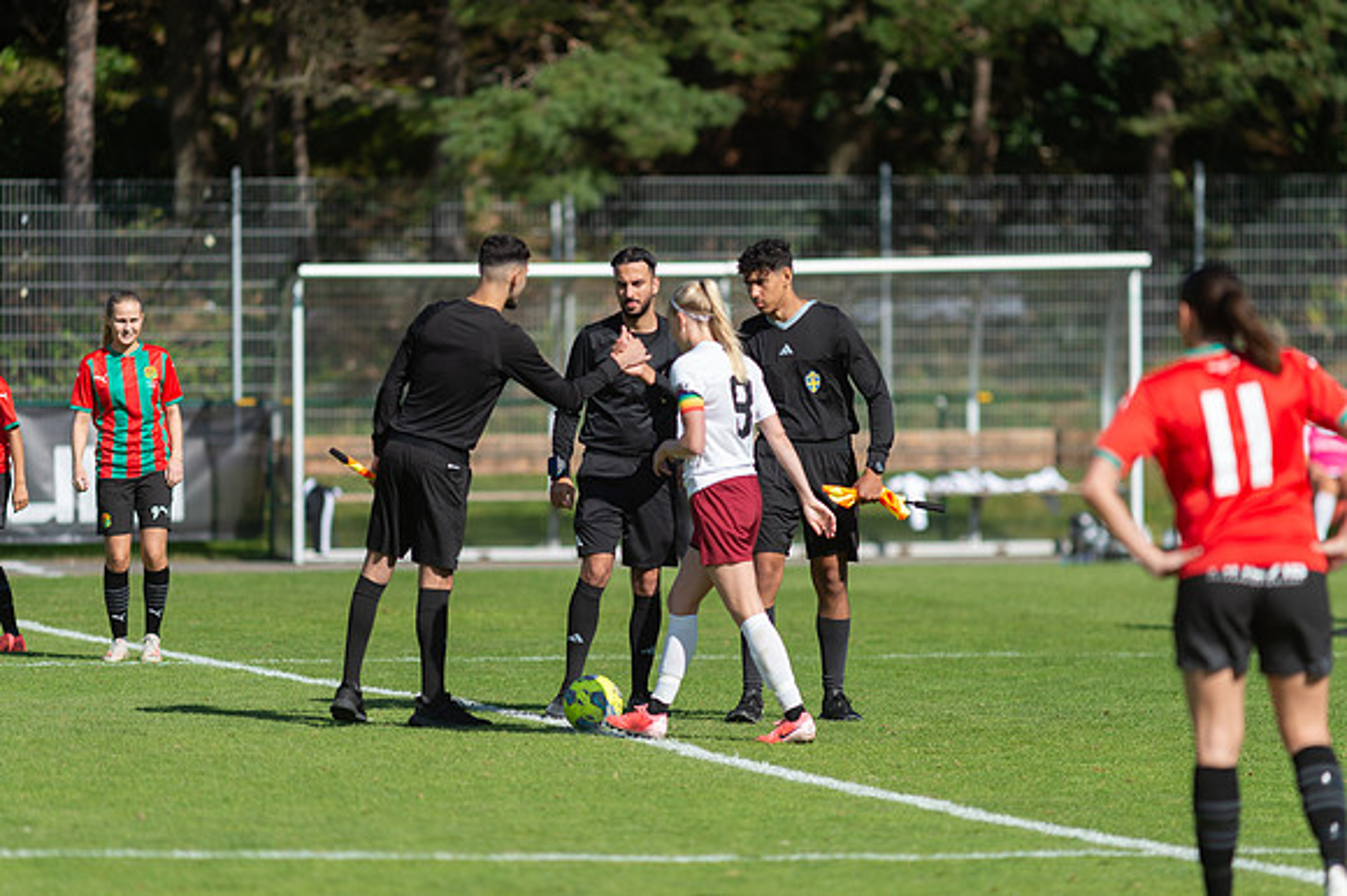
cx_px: 674
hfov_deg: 6.9
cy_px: 448
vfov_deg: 4.6
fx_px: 11218
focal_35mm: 300
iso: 100
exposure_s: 1/2000
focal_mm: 300
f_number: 3.2
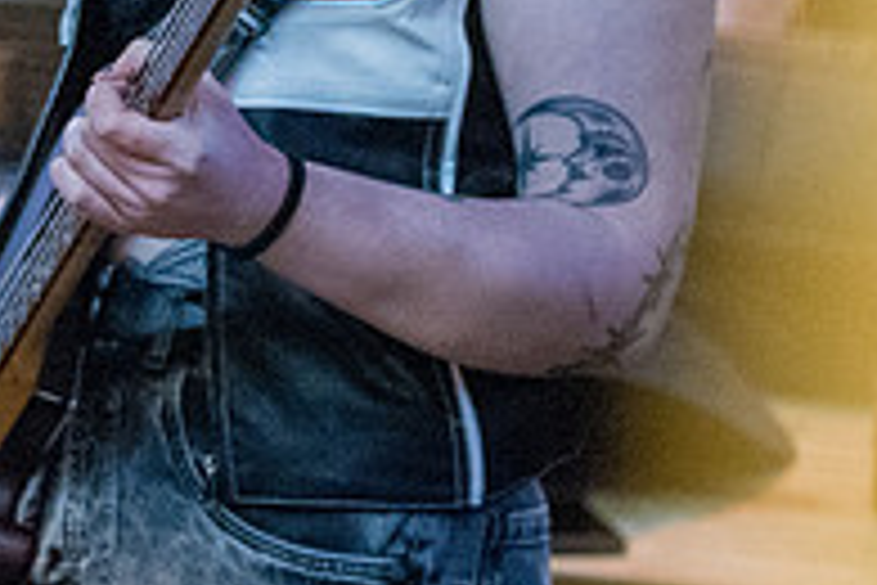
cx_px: 13
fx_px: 5700
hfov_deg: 8.7
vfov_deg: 5.8
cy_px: -95
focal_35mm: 234
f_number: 2.8
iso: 12800
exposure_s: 1/200
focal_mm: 70
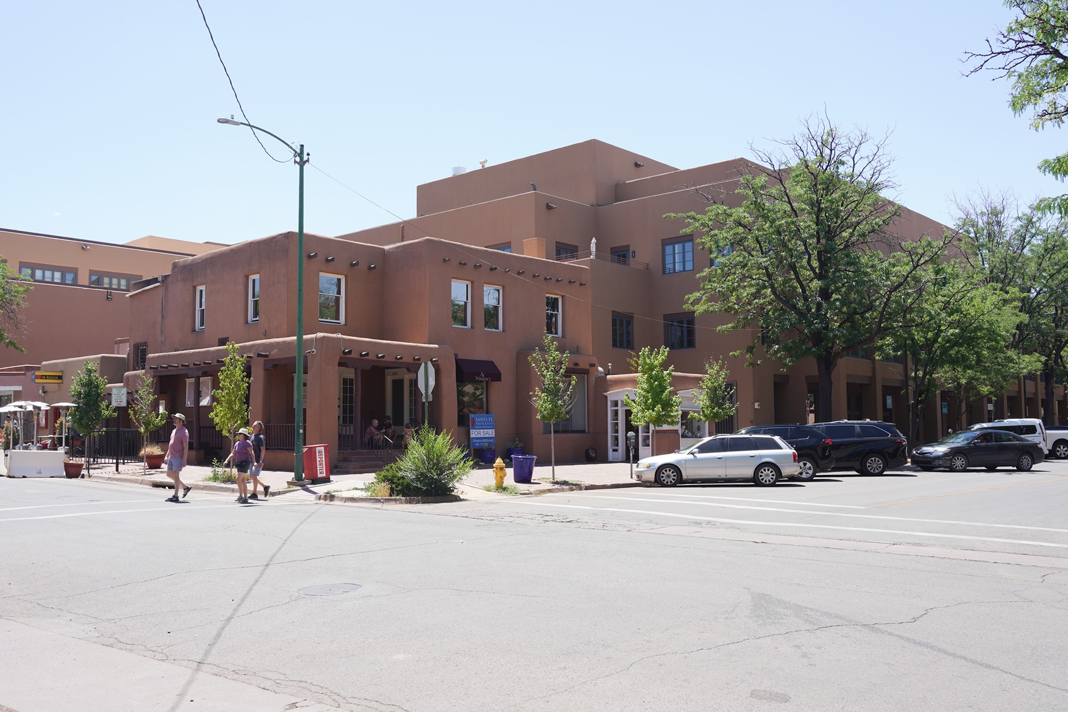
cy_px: 356
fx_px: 949
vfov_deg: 41.1
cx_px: 534
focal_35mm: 32
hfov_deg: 58.7
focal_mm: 32
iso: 100
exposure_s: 1/100
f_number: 10
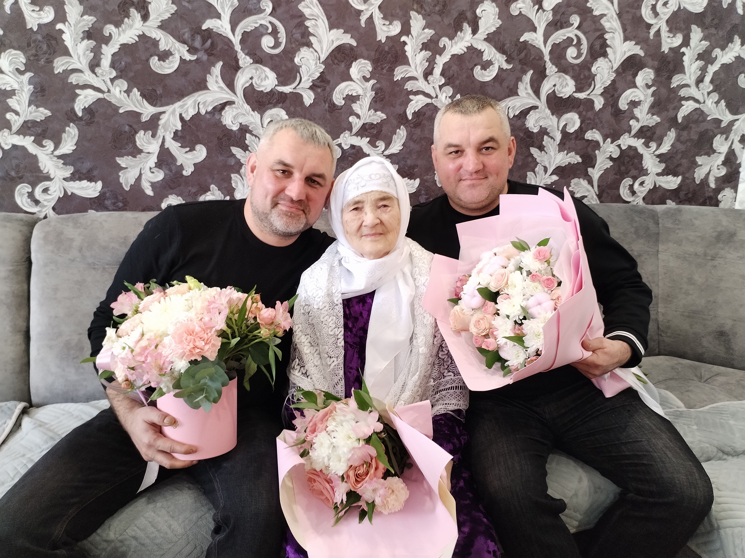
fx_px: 624
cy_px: 279
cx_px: 372
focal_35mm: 29
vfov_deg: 48.2
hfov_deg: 61.7
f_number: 1.8
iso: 736
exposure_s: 1/33.3
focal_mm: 4.75
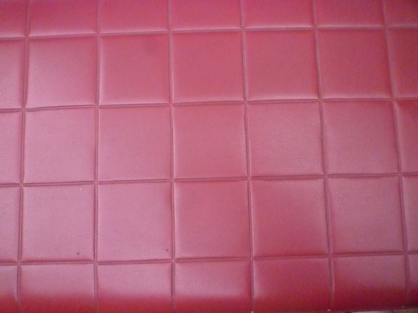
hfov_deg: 69.4
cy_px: 156
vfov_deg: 54.9
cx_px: 209
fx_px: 302
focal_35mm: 25
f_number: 5.6
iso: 1600
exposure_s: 1/640
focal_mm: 4.4
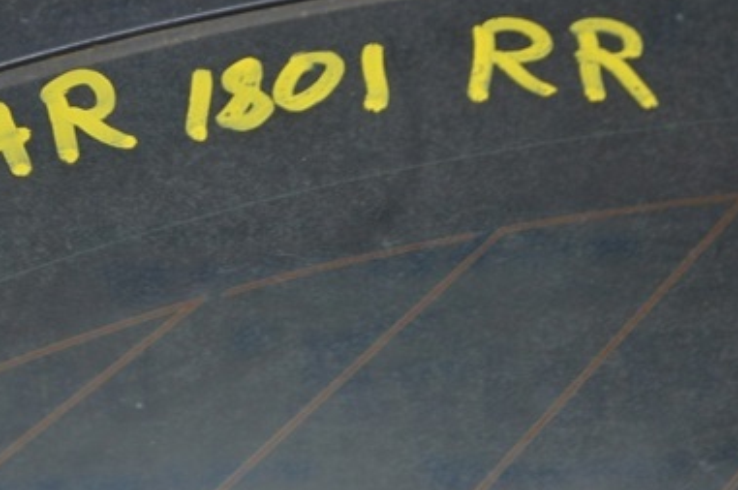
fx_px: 2682
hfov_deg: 15.6
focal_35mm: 131
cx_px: 172
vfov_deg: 10.4
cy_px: 142
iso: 400
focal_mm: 52
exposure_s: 1/20
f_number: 5.6
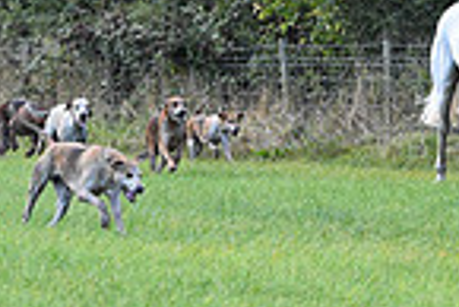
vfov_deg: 2.8
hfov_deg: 4.1
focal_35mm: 499
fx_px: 6369
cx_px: 785
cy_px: 6
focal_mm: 125
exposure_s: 1/1250
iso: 3200
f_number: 5.6
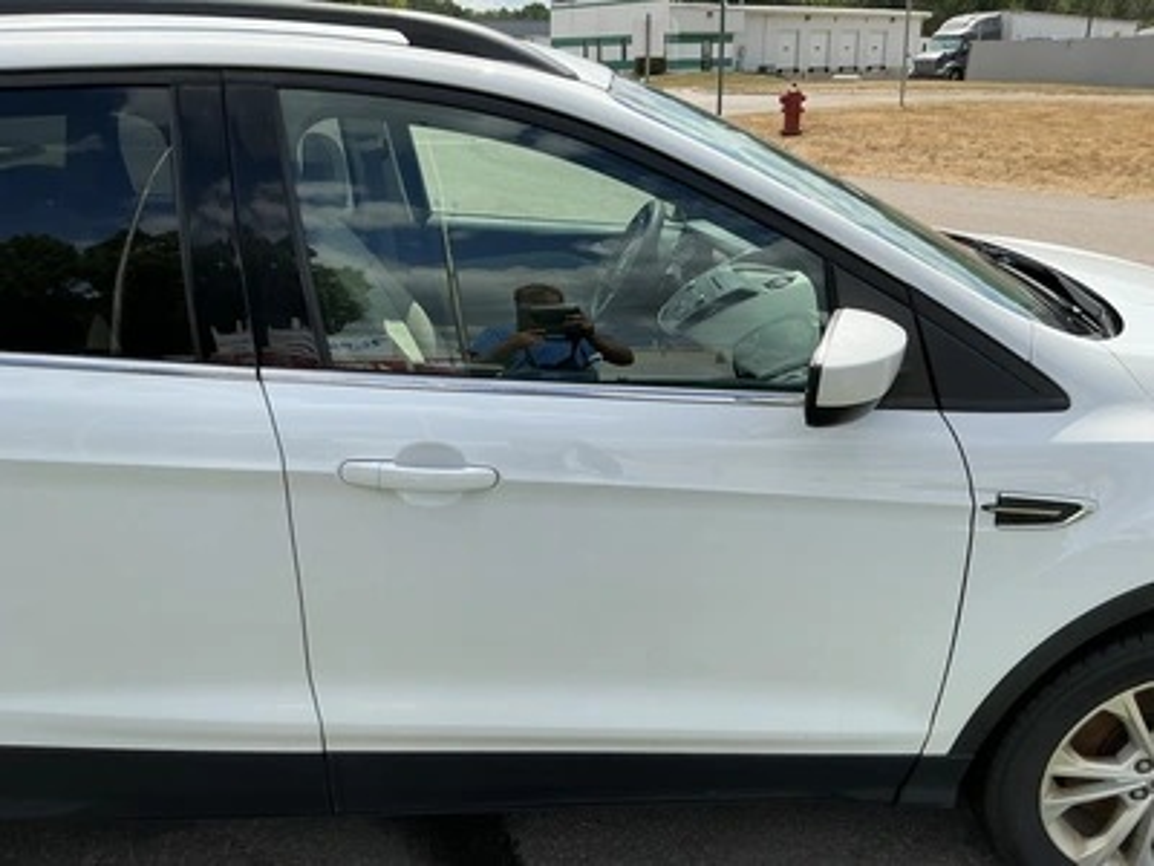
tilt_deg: -22.2
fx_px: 933
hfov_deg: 63.4
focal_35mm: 28
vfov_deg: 49.7
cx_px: 577
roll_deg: +1.8
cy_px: 433
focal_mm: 3
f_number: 1.8
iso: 25
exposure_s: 1/1534
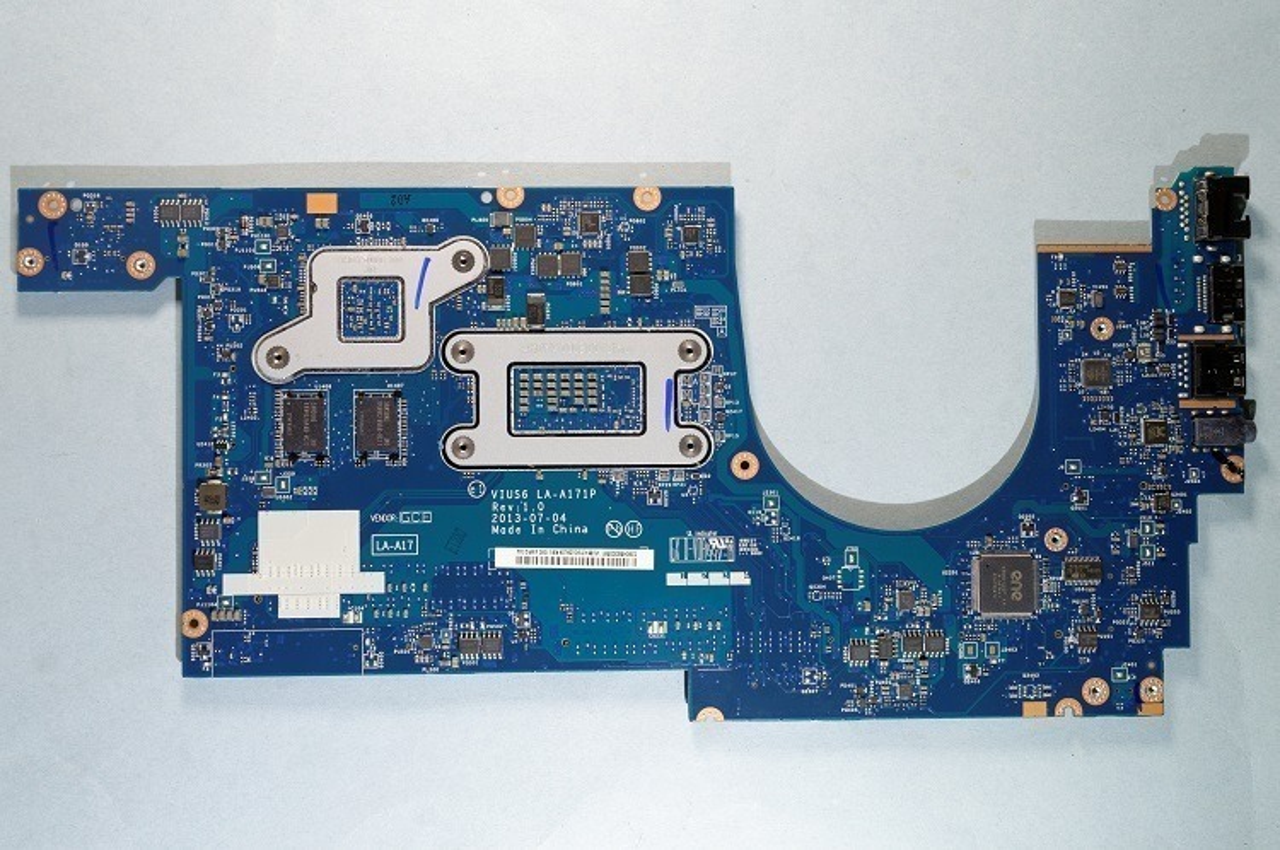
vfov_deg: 36.8
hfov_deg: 53.2
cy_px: 425
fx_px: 1278
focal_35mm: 36
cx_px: 640
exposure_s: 1/5
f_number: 8
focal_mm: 24
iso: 100
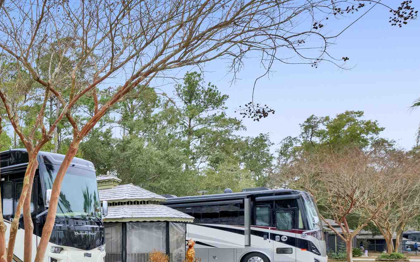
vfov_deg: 31.6
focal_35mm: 38
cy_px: 242
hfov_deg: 41.7
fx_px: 437
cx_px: -33
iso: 400
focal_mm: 16.5
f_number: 11
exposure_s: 1/200
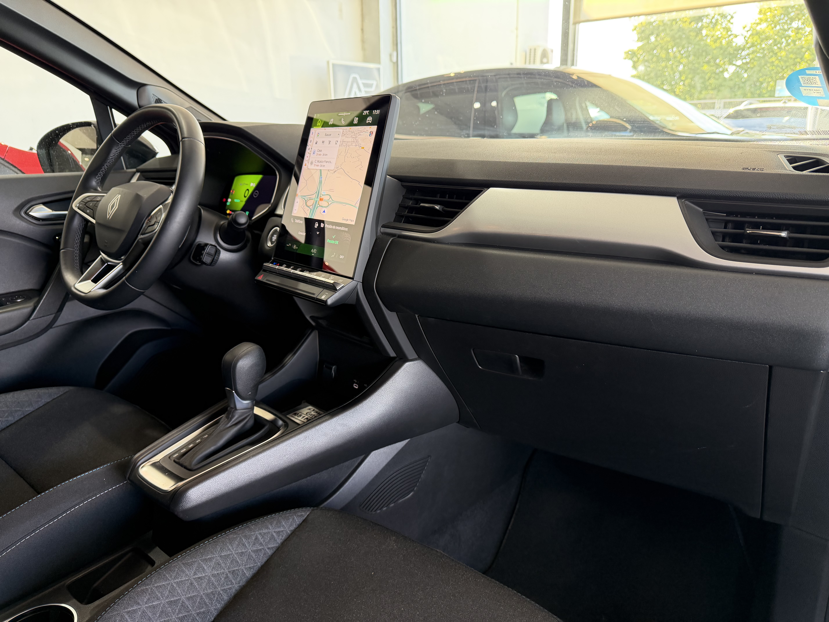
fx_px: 575
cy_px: 311
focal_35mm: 24
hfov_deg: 71.6
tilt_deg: -16.2
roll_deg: +1.1
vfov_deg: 56.8
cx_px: 414
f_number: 1.78
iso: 200
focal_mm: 6.76
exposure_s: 1/77
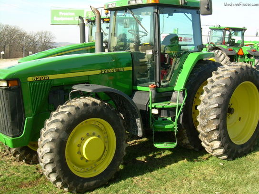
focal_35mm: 44
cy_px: 97
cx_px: 130
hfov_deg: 42.9
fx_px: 329
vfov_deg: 32.9
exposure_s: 1/136
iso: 50
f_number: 4.8
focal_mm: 7.2
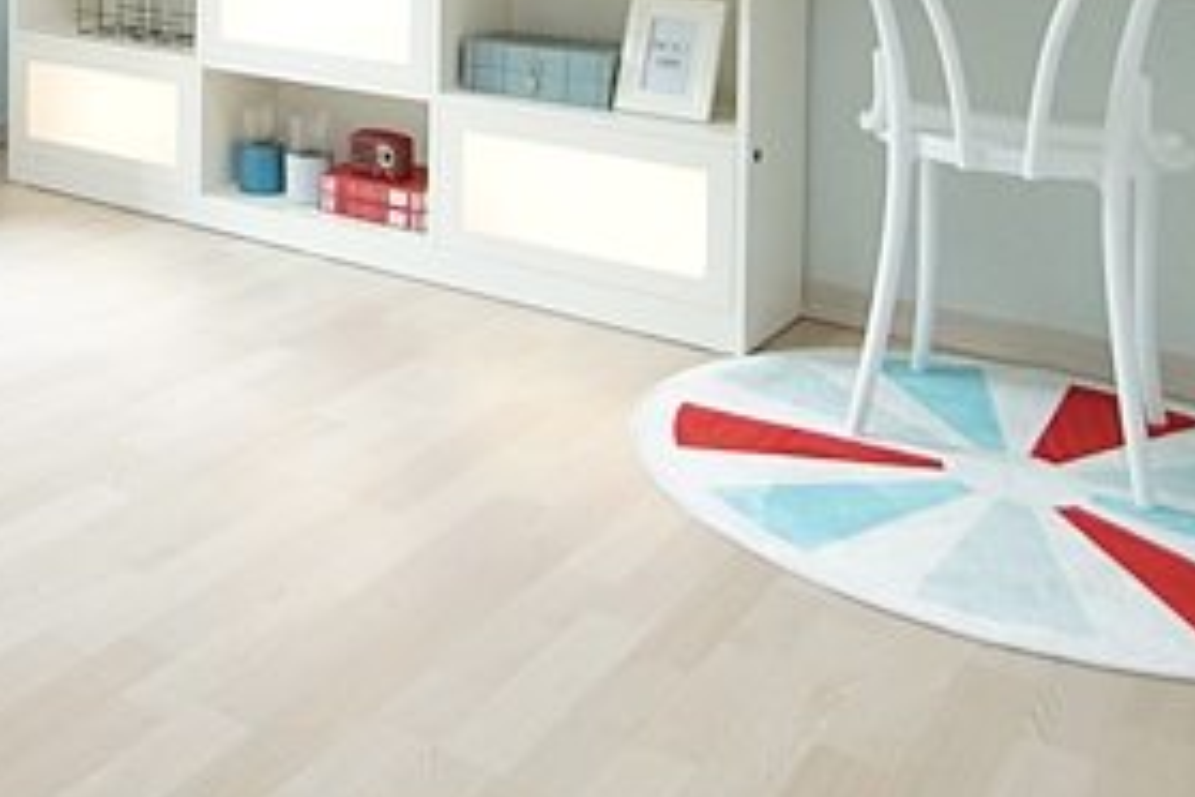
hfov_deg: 42.6
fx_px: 1427
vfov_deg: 26.9
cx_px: 176
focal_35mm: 43
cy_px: -206
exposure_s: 1/160
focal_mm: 10
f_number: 3.5
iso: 800
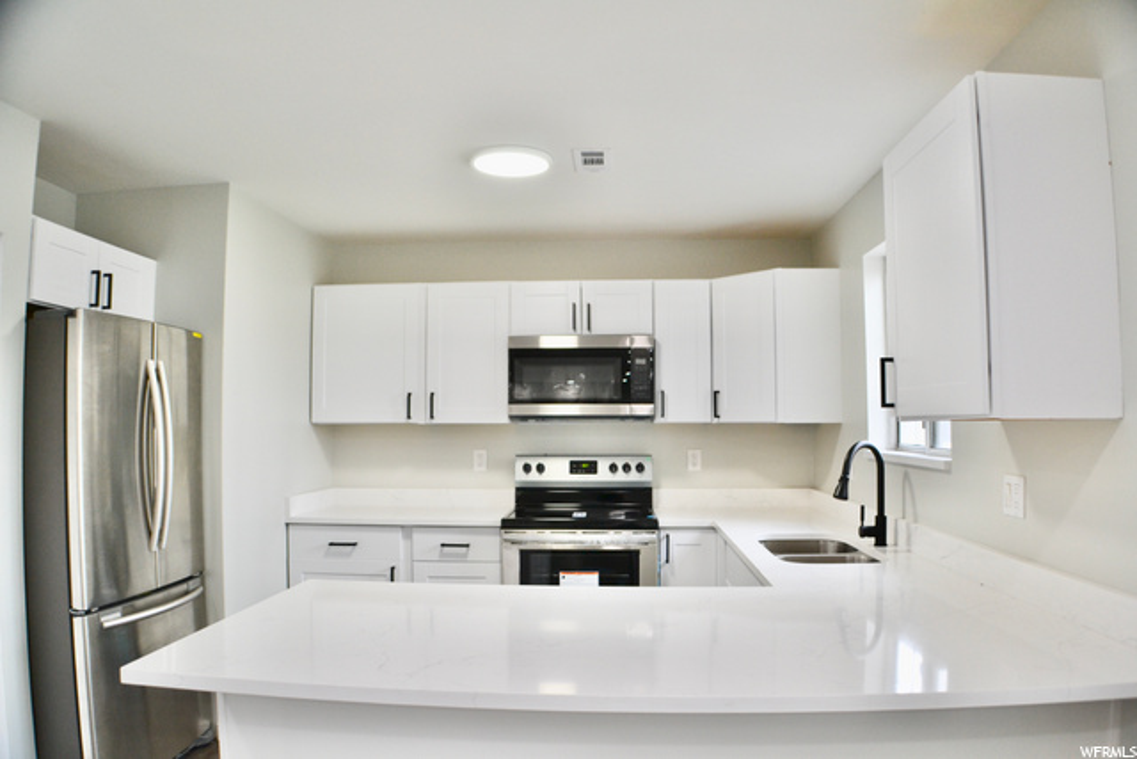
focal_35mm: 33
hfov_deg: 57.2
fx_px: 1042
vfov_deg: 40.0
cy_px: 380
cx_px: 568
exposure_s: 1/80
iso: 400
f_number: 4.5
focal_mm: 22
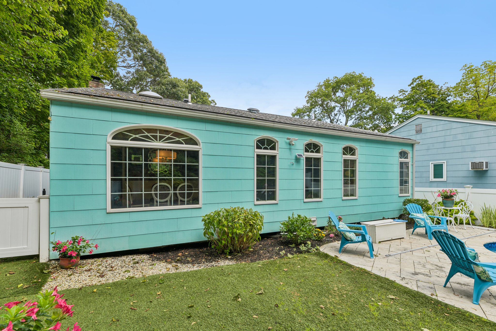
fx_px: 220
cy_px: 166
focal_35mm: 16
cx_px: 248
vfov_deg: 73.7
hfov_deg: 96.7
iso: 125
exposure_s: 1/125
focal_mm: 16
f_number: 9
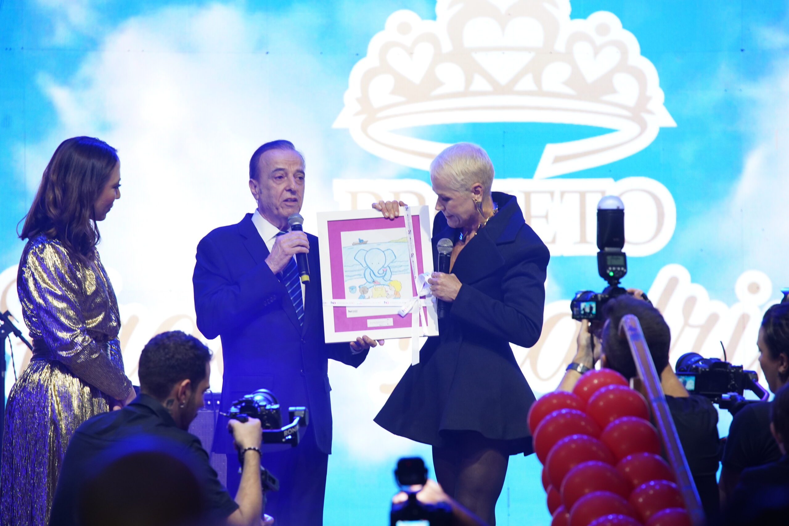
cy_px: 263
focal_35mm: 200
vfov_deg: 6.9
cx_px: 394
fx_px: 4383
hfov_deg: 10.3
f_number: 5
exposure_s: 1/160
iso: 2000
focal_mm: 200
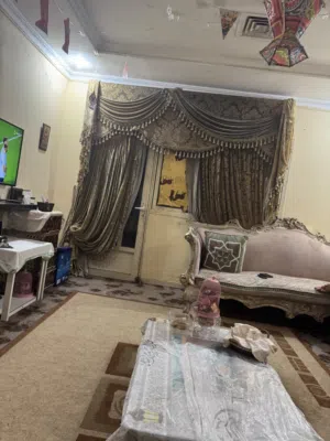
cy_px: 220
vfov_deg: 71.6
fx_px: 305
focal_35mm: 24
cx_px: 165
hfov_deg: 56.8
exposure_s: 1/50
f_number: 1.78
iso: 320
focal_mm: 6.76
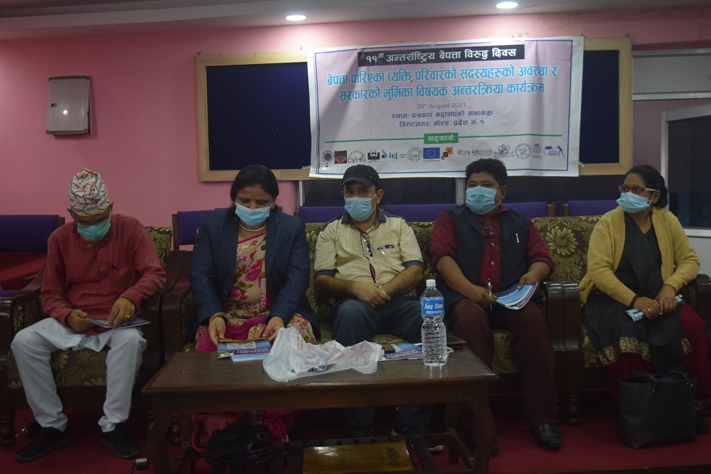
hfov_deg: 49.5
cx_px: 356
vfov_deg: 34.2
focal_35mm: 39
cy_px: 237
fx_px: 770
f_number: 4
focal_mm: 26
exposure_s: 1/60
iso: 1000
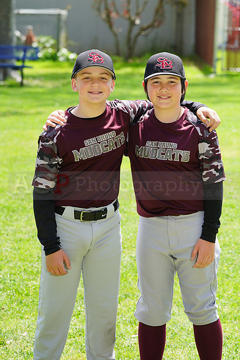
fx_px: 1692
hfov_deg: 8.1
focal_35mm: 169
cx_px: 120
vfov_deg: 12.2
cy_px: 180
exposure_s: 1/160
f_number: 8
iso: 200
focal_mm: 169
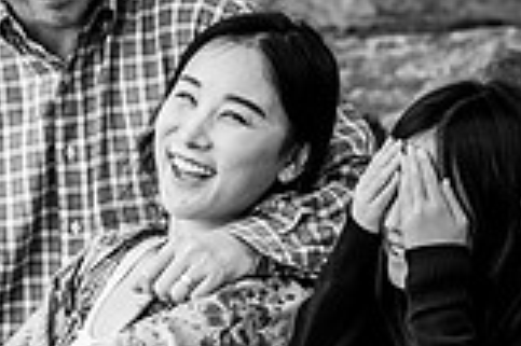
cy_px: 289
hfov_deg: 6.7
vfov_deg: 4.5
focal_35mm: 307
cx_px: 91
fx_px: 4438
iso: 800
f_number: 4
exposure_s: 1/250
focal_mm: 85
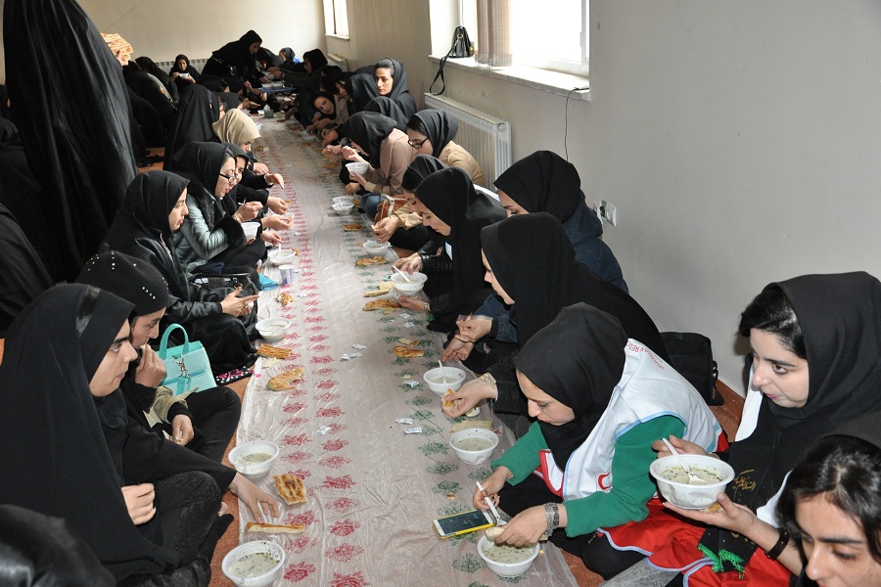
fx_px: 808
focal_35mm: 33
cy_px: 294
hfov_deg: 57.2
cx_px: 440
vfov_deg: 40.0
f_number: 4.5
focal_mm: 22
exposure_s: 1/60
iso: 1250
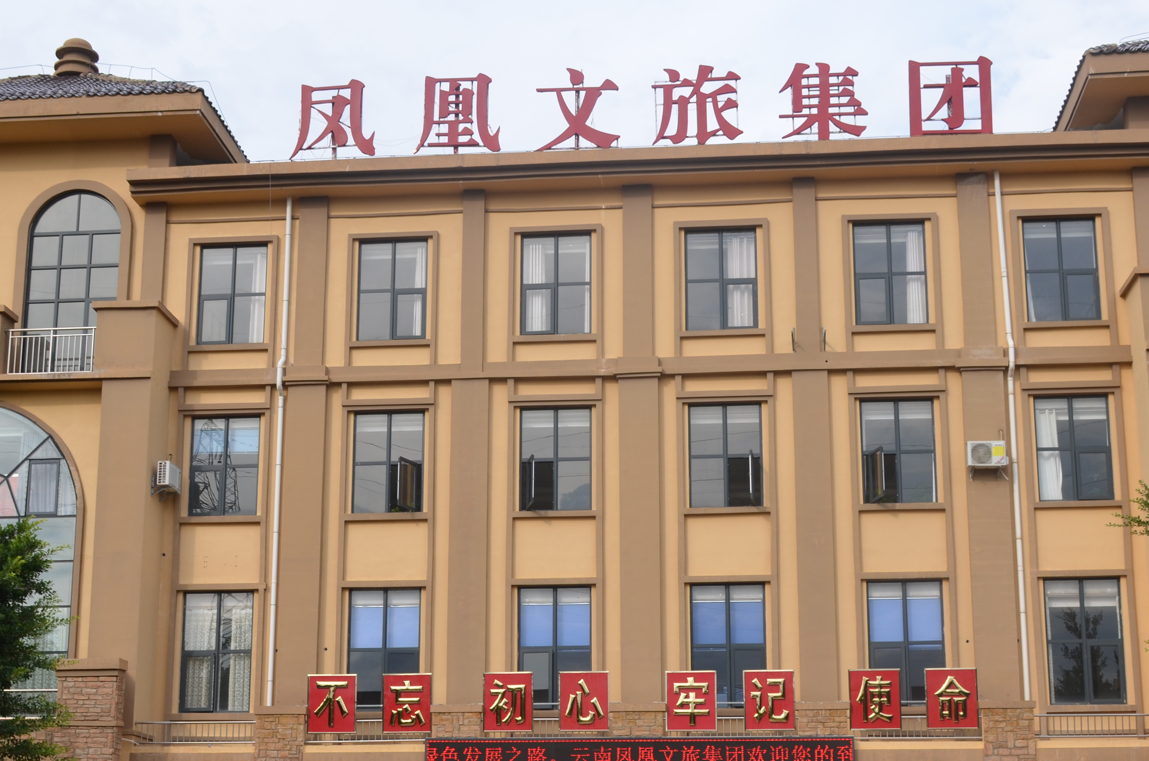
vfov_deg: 24.9
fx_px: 1713
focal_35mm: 54
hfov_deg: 37.1
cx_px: 576
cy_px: 521
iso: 180
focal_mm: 23
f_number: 8
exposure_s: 1/250
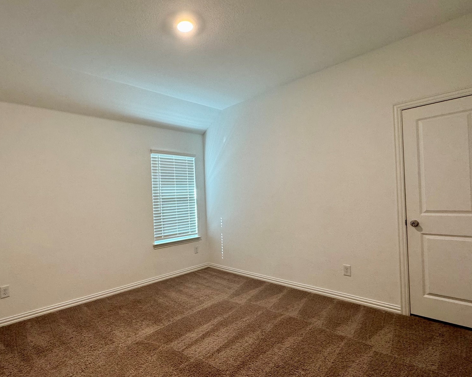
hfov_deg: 82.8
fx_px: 265
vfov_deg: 70.8
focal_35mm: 19
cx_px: 203
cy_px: 197
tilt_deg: -0.3
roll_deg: +3.0
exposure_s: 1/60
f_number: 2.2
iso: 200
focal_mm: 2.22
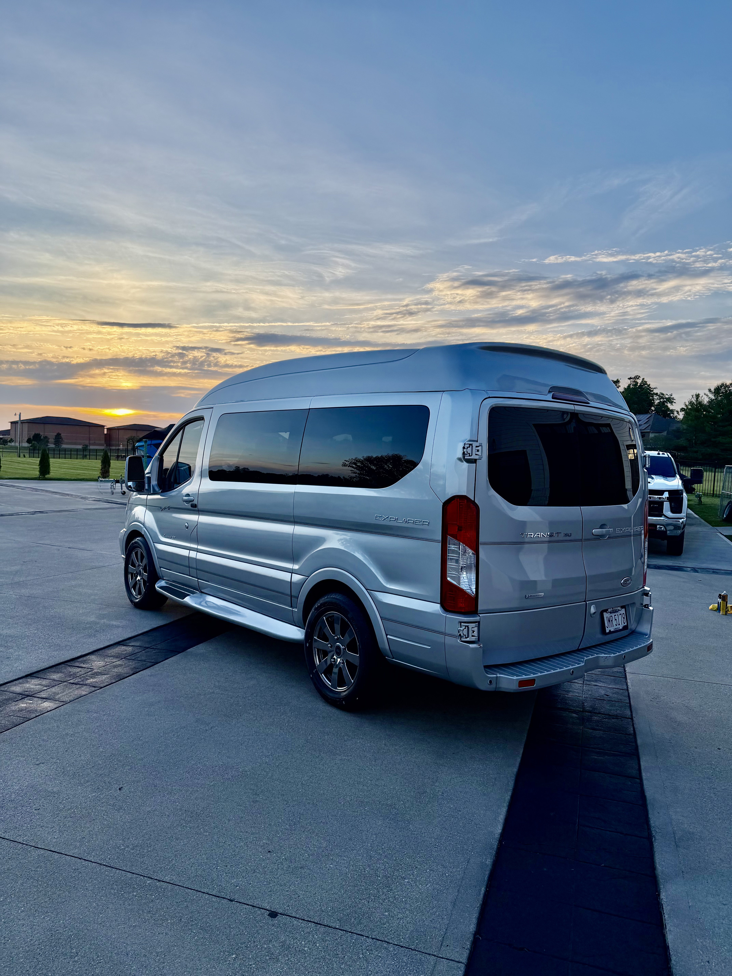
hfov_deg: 56.8
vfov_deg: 71.6
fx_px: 677
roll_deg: -2.5
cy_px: 488
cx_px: 366
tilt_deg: -2.6
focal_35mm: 24
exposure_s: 1/1271
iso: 80
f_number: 1.78
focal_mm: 6.76
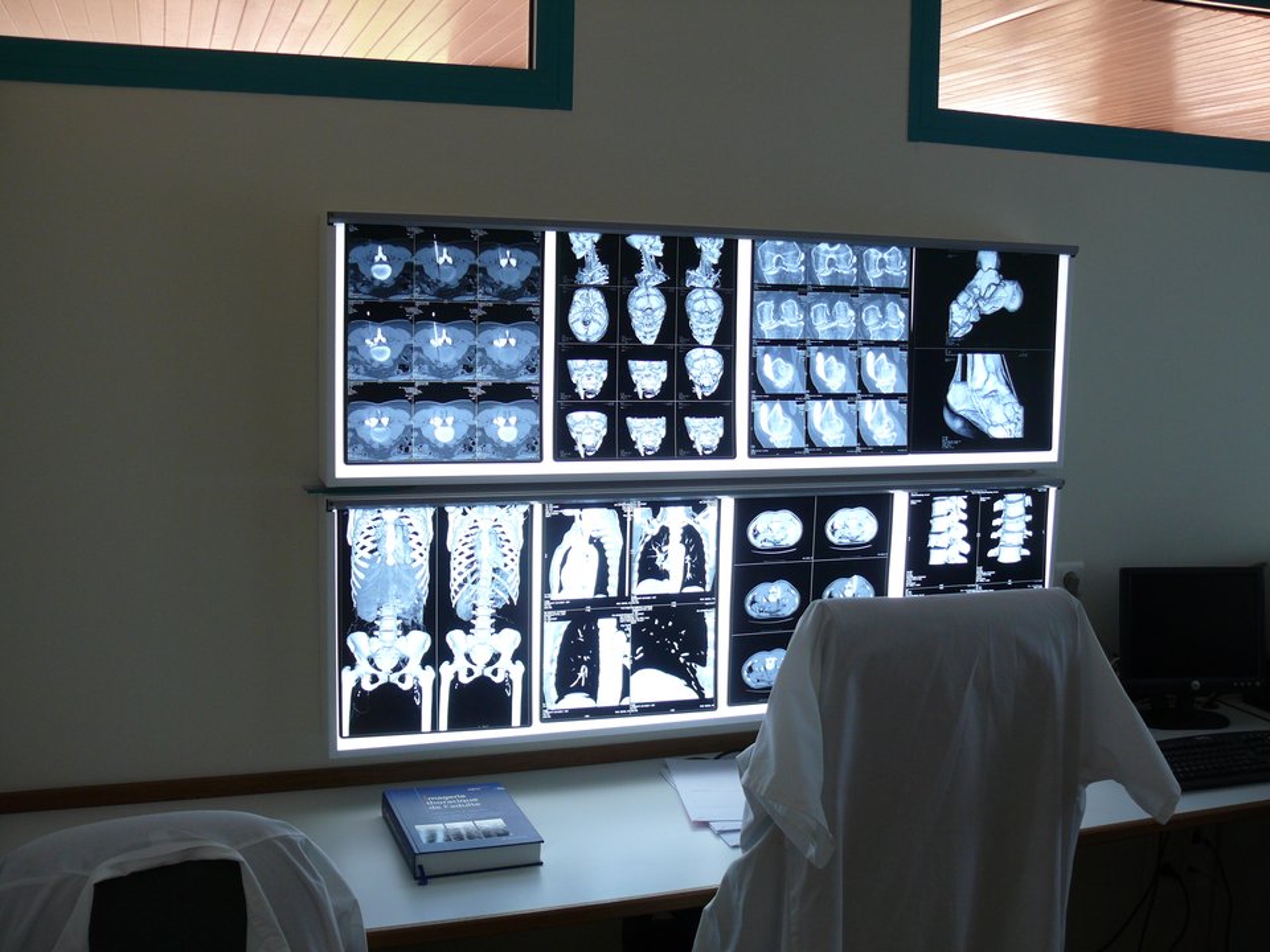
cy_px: 476
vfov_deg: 40.7
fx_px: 1284
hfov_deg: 52.6
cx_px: 635
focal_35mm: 35
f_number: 2.8
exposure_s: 1/50
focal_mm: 7.4
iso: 100
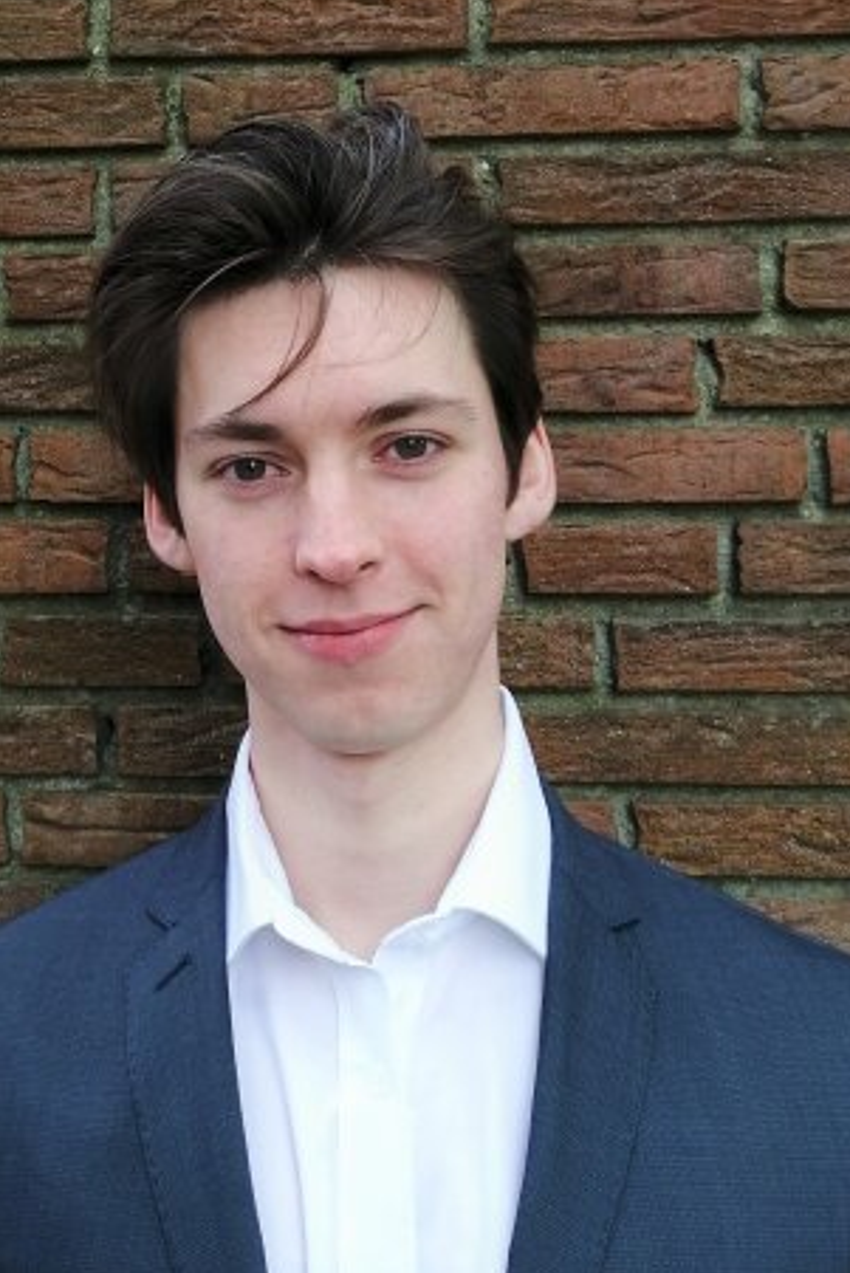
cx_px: 398
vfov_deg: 63.6
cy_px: 632
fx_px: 1026
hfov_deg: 45.0
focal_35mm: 29
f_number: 1.8
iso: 80
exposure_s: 1/100
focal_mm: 3.88
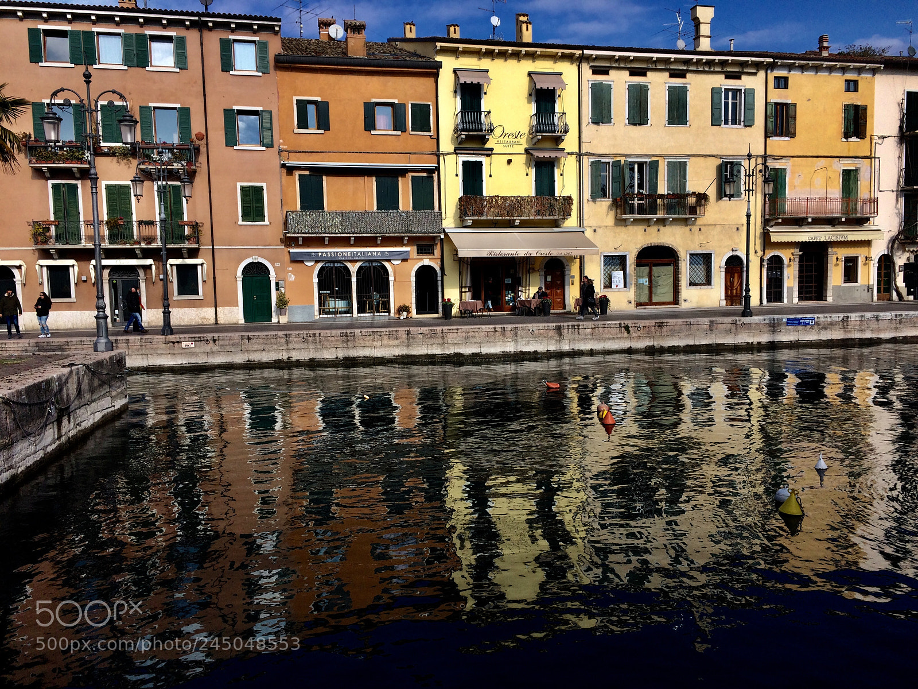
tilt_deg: -6.6
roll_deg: +1.9
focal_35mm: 29
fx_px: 769
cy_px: 344
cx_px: 459
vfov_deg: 48.2
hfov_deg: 61.7
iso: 32
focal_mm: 4.15
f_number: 2.2
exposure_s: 1/2283
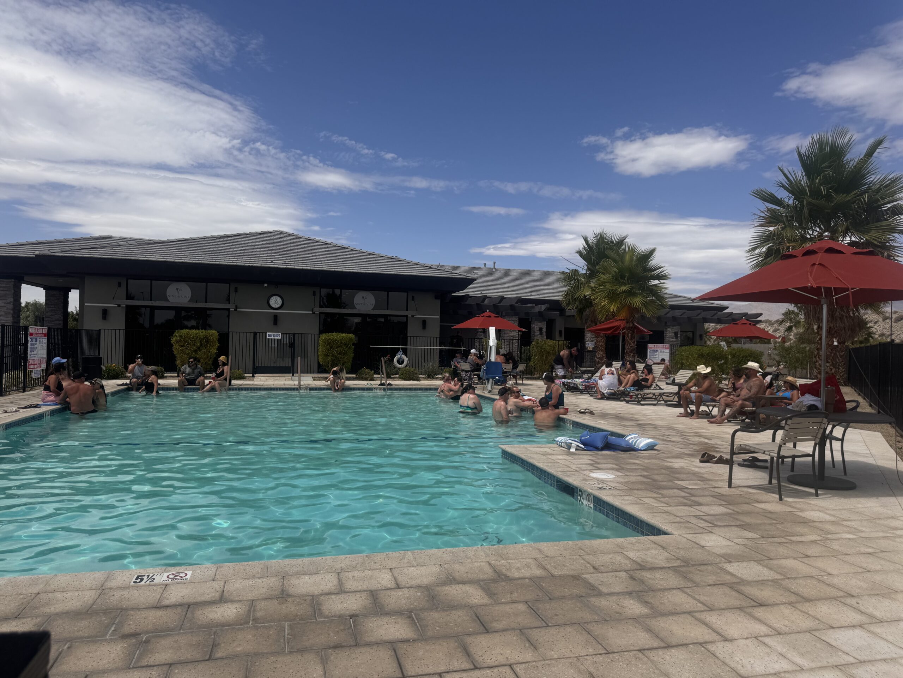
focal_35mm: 24
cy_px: 339
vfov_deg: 56.8
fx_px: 626
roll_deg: -1.0
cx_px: 452
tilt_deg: -0.2
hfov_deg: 71.6
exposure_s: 1/10417
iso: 80
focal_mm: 6.76
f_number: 1.78
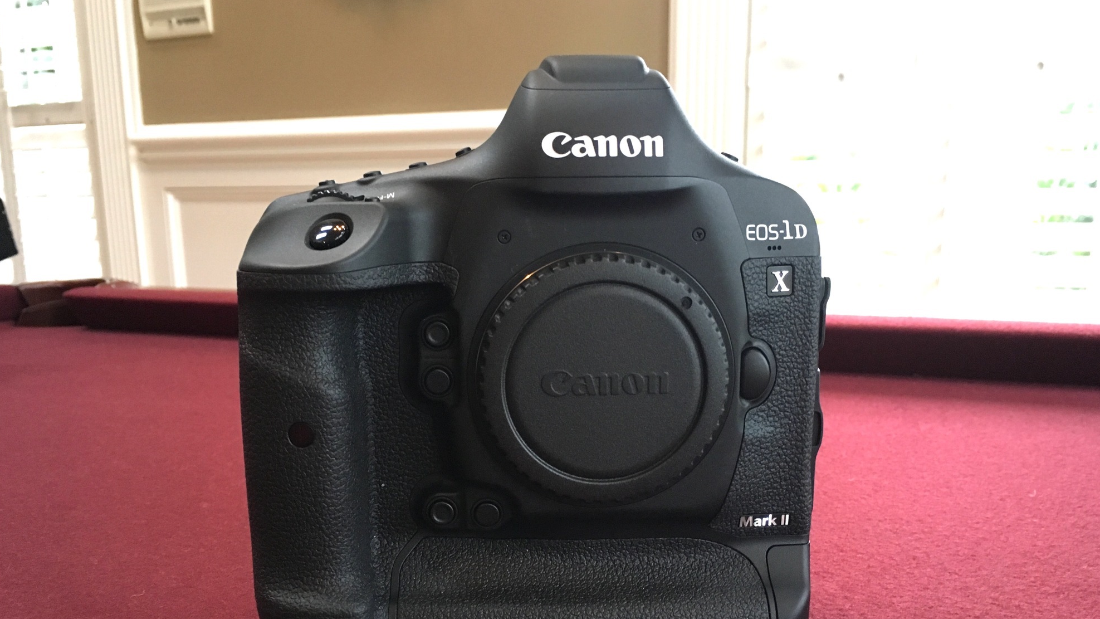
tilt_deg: -13.1
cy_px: 397
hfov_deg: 61.0
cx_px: 545
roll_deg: -0.3
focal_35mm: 32
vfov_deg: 36.4
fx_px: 933
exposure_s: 1/17
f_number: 2.2
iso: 200
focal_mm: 4.15
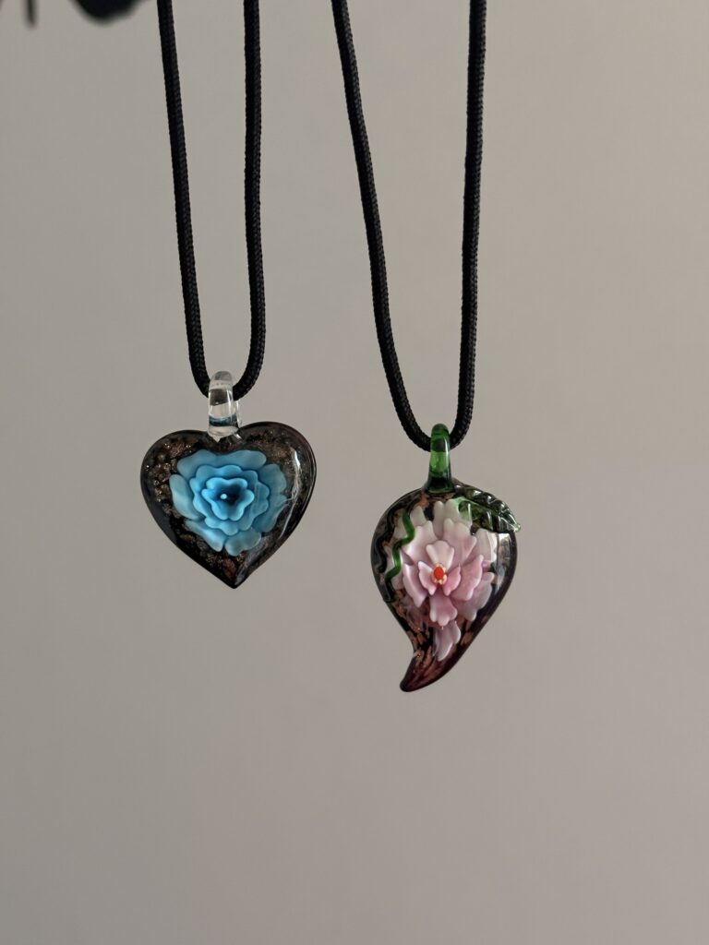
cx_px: 354
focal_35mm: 48
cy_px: 472
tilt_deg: -6.2
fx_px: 1311
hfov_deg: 30.3
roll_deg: +2.1
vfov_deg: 39.7
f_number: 1.78
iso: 200
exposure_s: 1/123
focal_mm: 6.76
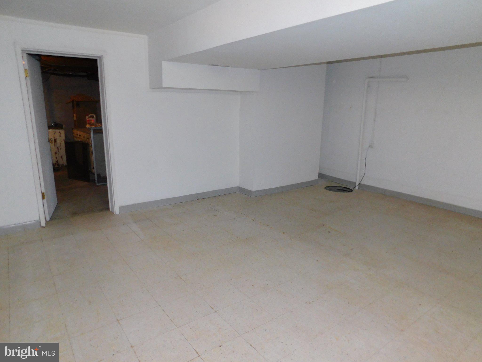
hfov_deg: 73.9
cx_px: 241
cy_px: 181
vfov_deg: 58.9
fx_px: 320
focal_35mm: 23
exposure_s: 1/30
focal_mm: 4
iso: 200
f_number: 3
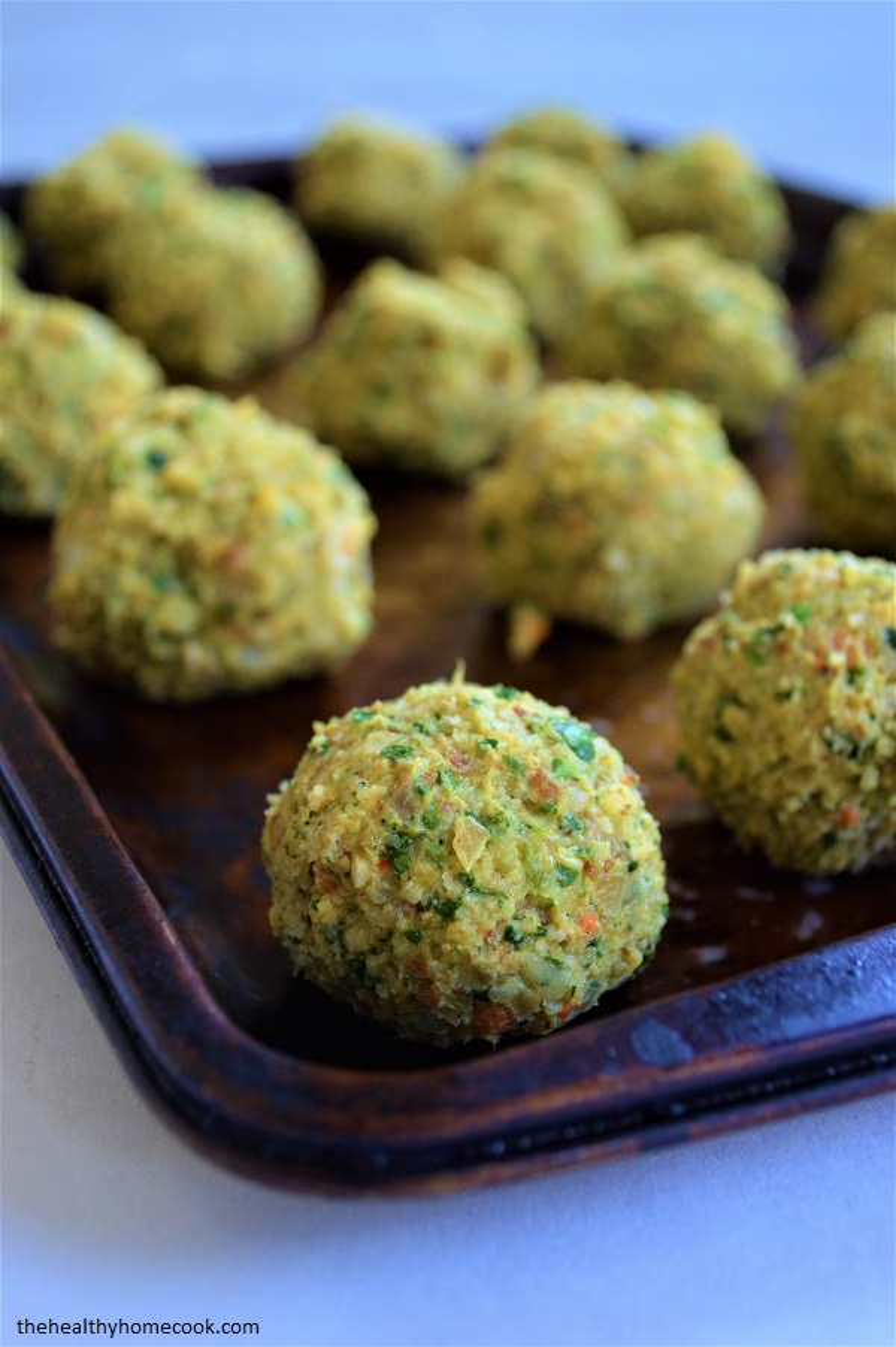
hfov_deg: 28.0
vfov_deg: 41.1
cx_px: 448
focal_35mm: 48
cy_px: 674
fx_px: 1795
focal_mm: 32
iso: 800
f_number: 4.8
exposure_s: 1/50
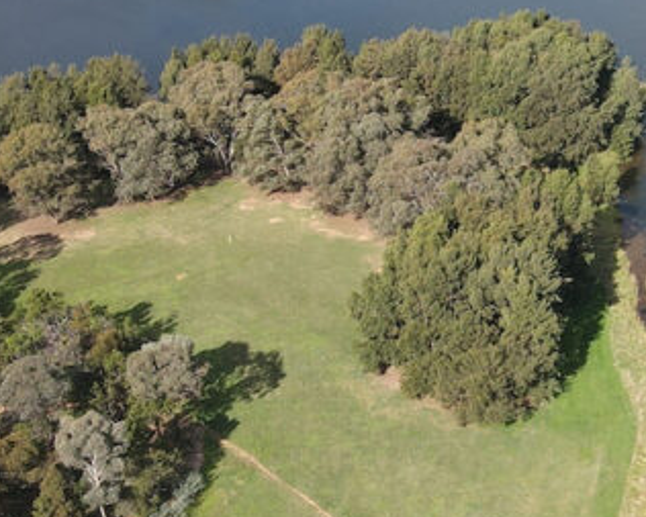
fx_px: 1454
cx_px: 679
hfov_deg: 23.7
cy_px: 251
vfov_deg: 20.2
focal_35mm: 76
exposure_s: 1/350
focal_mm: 4.5
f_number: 2.8
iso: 100
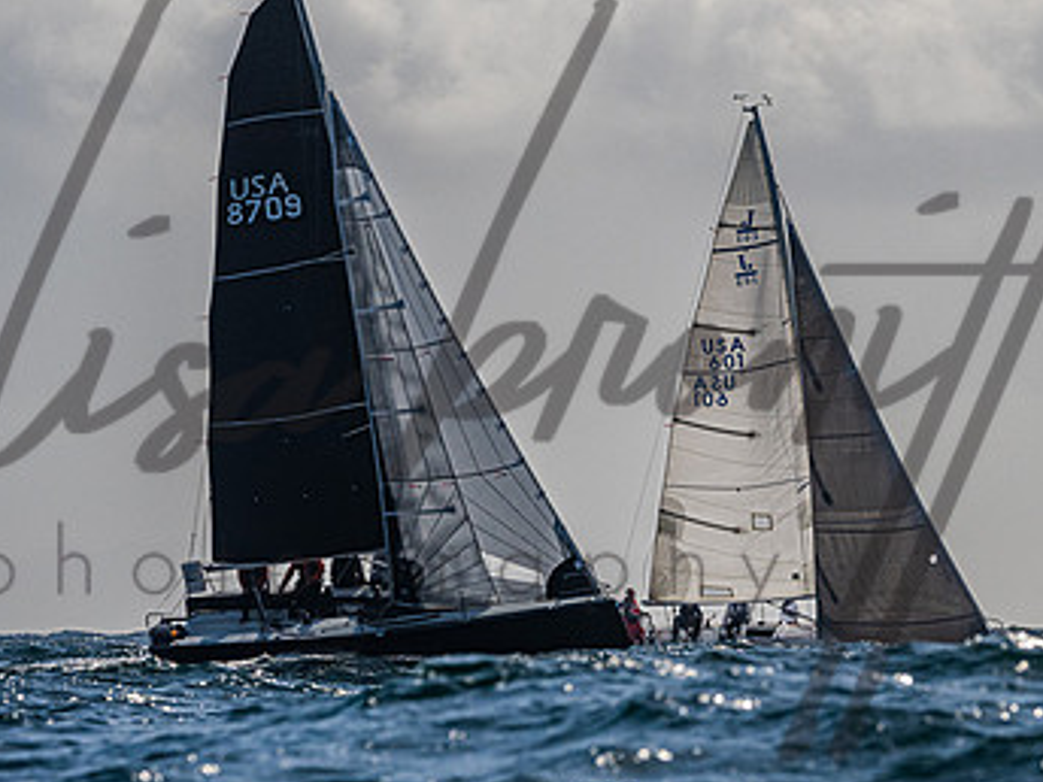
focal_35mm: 580
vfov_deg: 2.6
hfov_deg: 3.4
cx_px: 796
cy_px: 341
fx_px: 17476
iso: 400
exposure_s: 1/8000
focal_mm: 260
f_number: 6.3
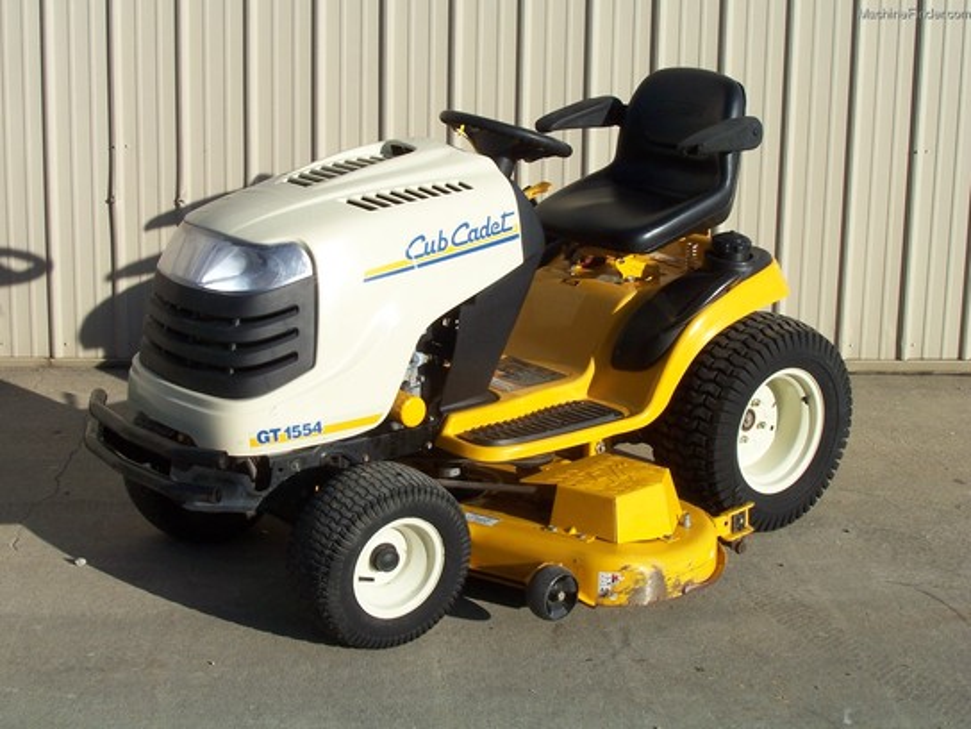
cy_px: 364
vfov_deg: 24.4
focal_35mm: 60
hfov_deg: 32.2
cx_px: 486
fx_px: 1683
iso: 80
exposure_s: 1/350
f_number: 5.6
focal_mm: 10.3
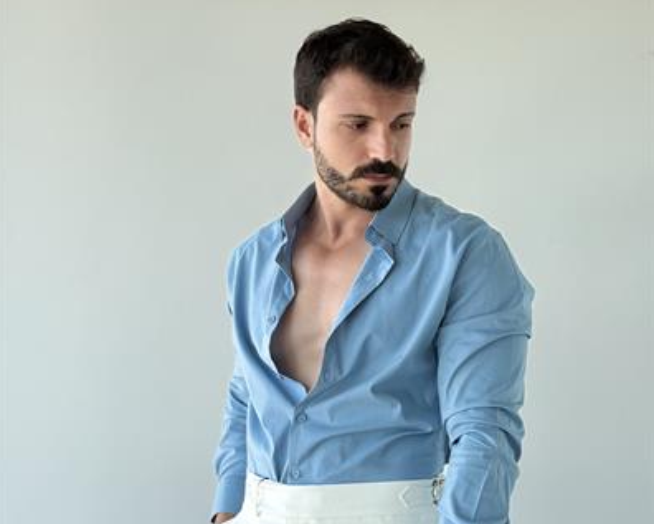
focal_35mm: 63
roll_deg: -0.4
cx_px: 325
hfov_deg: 30.0
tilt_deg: +1.8
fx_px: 1220
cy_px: 318
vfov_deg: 24.2
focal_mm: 6.76
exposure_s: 1/400
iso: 64
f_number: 1.78
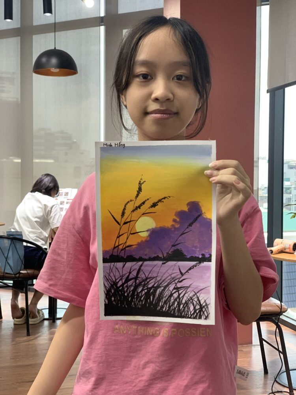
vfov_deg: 36.8
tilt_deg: -2.1
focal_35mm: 52
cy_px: 198
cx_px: 148
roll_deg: -1.3
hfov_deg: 28.0
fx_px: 593
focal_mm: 6
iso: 125
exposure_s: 1/60
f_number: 2.4
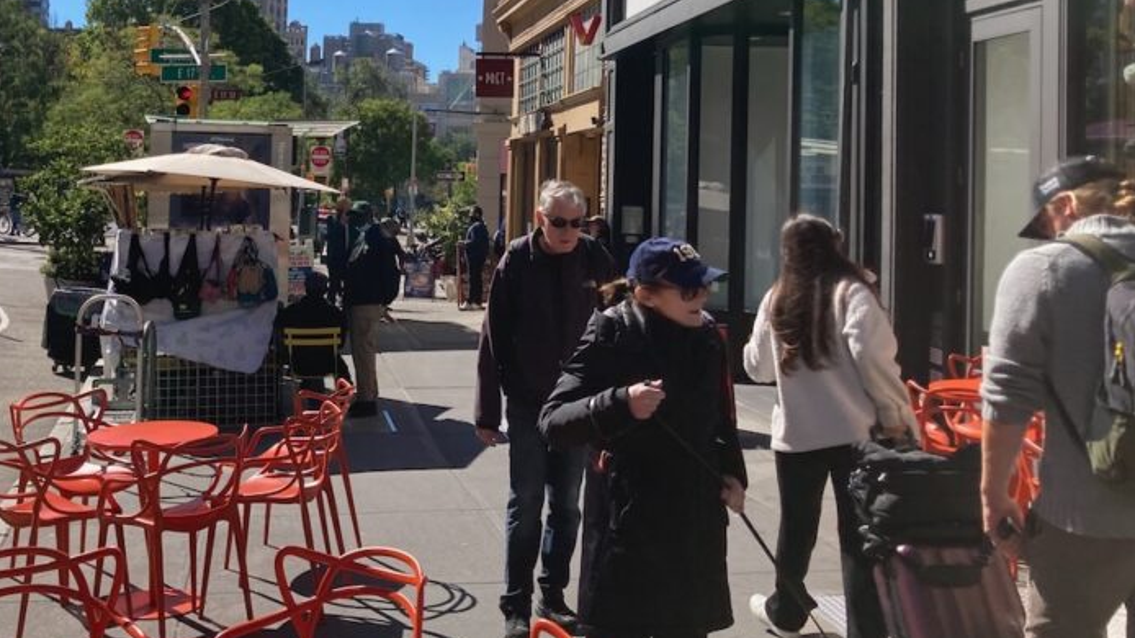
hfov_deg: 44.6
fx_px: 1354
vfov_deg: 25.9
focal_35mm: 45
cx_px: 353
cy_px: 111
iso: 20
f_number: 1.8
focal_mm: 3.99
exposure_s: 1/1845
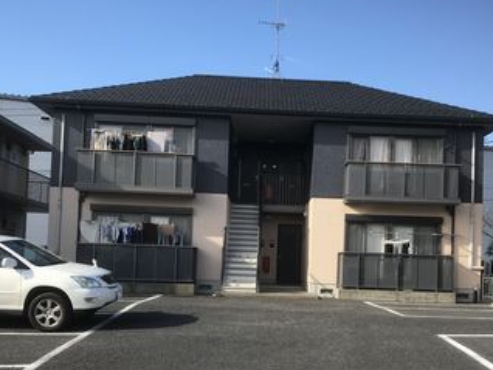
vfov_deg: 32.7
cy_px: 244
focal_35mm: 44
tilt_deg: +2.2
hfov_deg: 42.7
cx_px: 296
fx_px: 627
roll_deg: -2.1
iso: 20
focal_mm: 3.99
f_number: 1.8
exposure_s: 1/1030
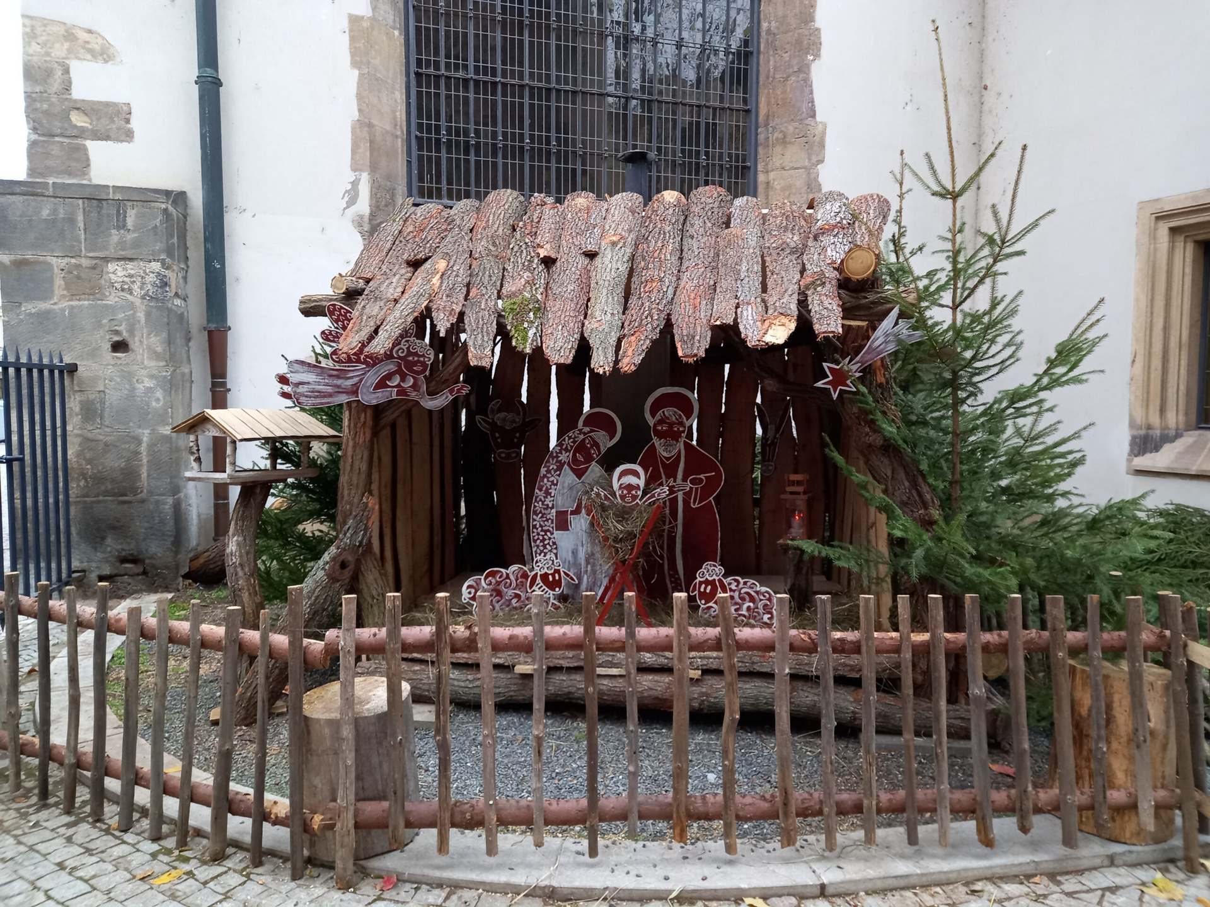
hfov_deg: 69.4
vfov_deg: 54.9
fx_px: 874
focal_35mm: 25
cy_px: 454
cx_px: 605
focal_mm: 4.6
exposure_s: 1/33.3
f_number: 2
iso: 250
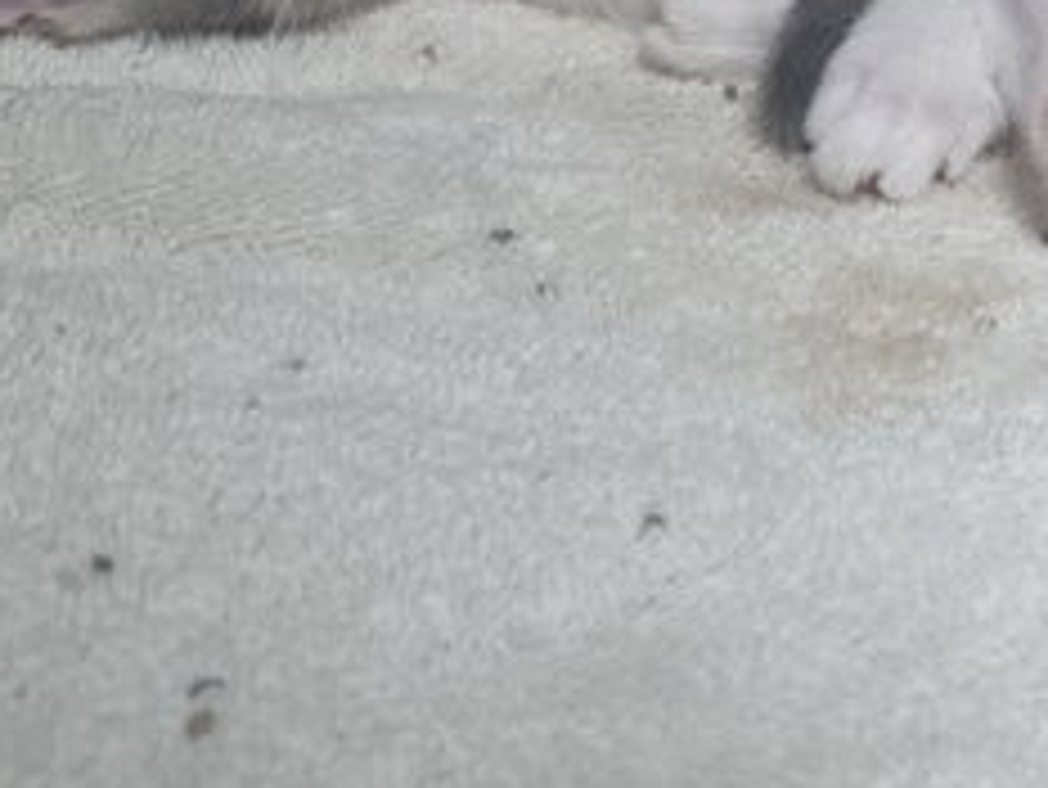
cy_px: -5
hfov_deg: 22.8
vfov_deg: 18.2
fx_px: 2393
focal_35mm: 79
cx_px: 1237
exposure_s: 1/120
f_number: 1.7
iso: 320
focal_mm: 6.3
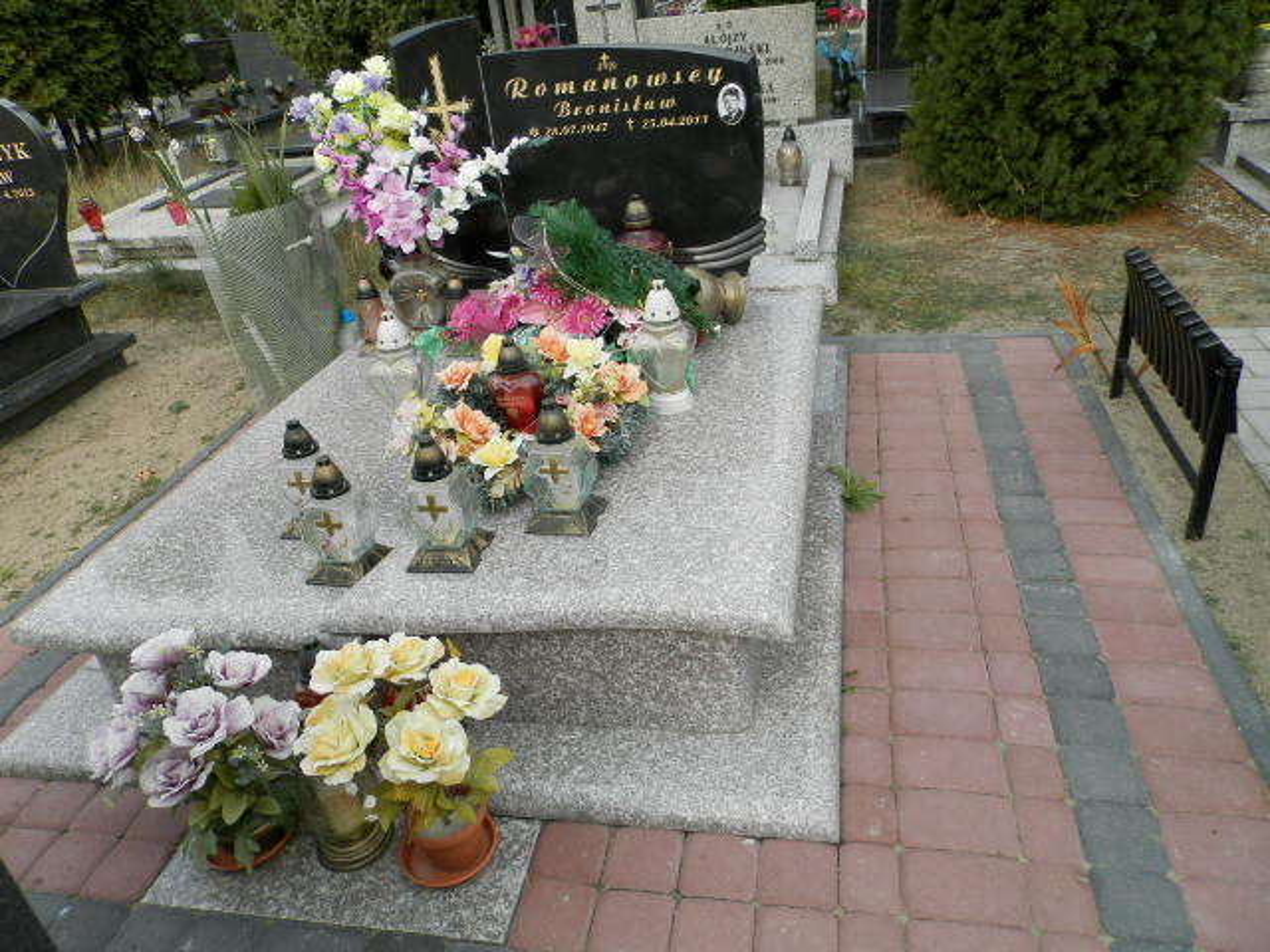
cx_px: 635
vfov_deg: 54.9
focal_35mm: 25
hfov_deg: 69.4
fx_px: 917
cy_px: 476
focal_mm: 4.5
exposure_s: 1/320
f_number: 3.1
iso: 80
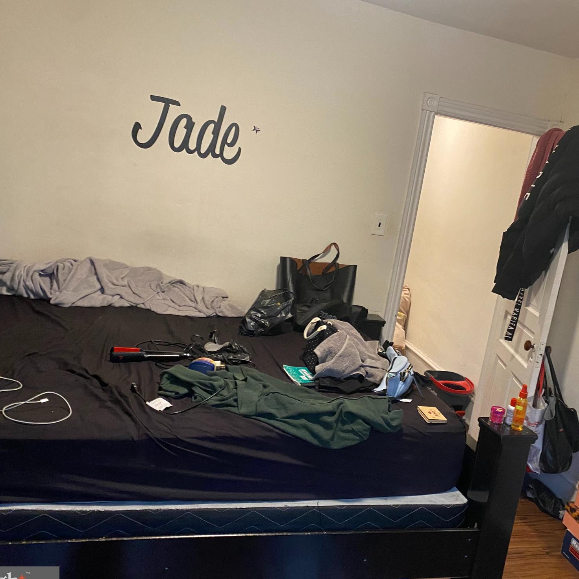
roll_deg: -9.2
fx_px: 606
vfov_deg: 51.1
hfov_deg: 50.6
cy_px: 296
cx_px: 364
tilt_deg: -10.6
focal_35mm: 32
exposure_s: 1/40
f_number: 1.8
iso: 400
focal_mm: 4.25
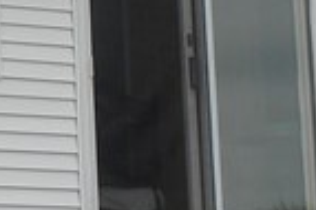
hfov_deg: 6.7
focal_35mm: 305
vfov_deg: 4.4
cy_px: -259
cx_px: -152
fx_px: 2674
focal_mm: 7.3
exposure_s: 1/202
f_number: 4.5
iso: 64
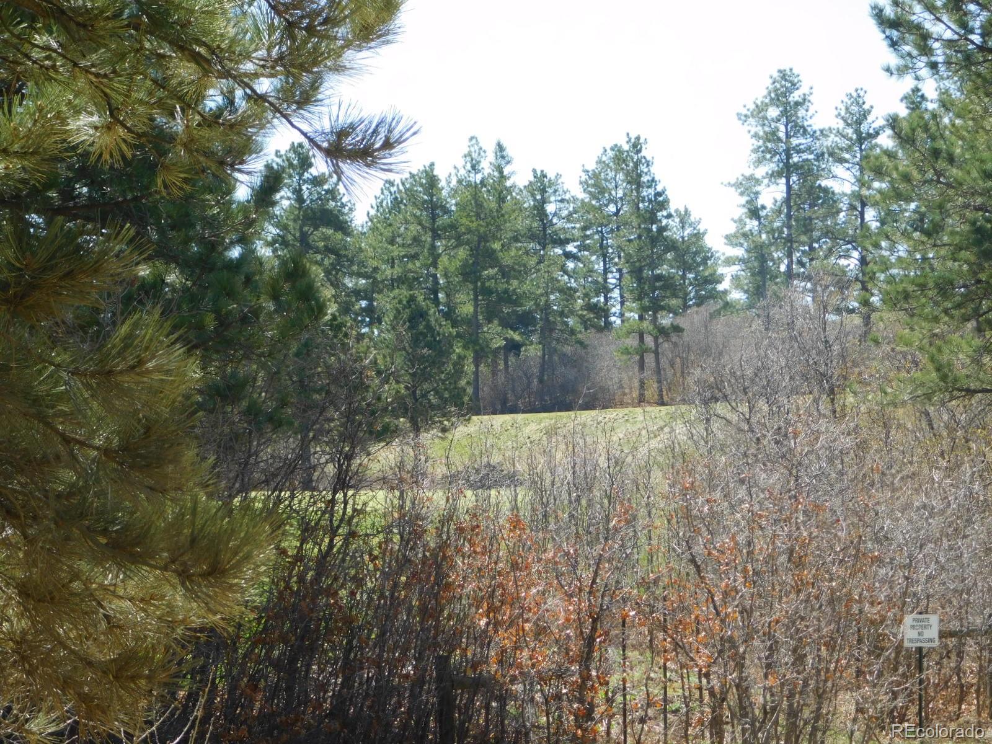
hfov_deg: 21.5
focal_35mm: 91
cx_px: 496
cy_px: 372
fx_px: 2608
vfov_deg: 16.2
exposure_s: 1/250
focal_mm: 16.1
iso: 125
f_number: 4.5
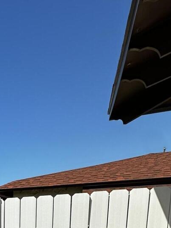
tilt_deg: -8.6
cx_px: -102
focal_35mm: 52
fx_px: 342
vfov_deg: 30.6
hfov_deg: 22.0
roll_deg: +0.8
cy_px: 281
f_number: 2.2
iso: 50
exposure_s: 1/1825
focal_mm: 2.22
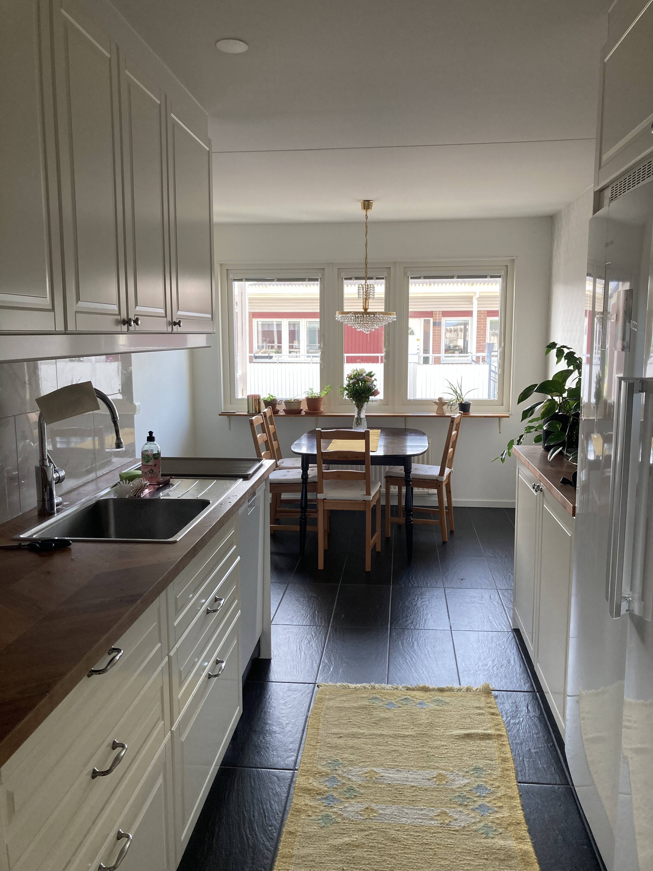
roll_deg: -0.3
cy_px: 436
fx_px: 704
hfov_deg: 49.7
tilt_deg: -6.5
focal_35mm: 28
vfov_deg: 63.4
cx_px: 326
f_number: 1.8
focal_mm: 3.99
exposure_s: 1/121
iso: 80
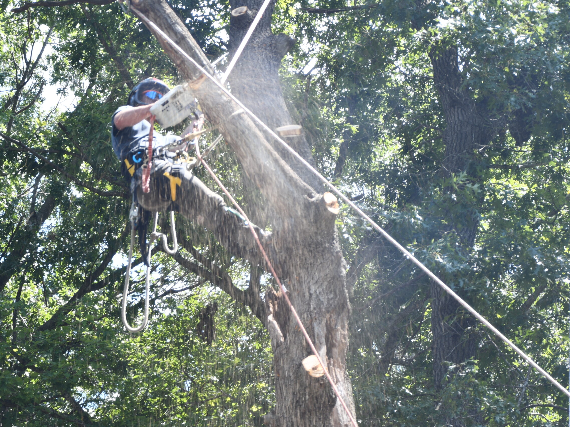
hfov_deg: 14.0
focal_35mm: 141
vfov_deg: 10.5
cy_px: 214
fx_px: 2322
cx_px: 284
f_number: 5
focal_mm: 65
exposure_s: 1/30
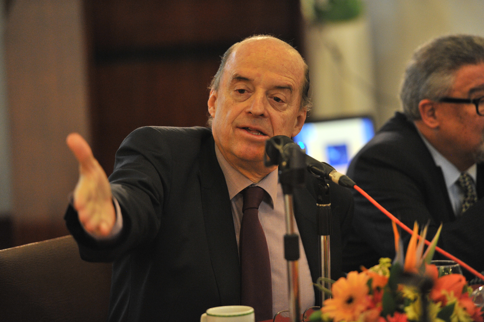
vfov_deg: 7.4
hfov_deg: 11.1
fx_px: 2486
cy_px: 161
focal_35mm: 185
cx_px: 242
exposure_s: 1/125
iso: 4000
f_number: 2.8
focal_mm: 185
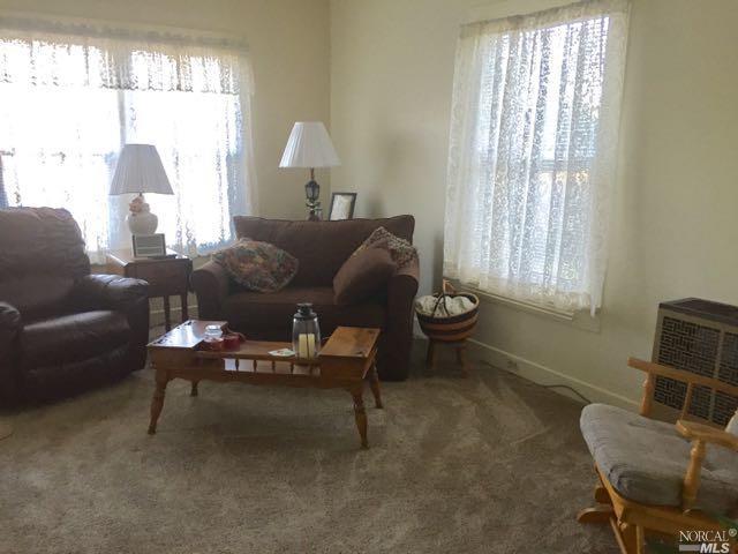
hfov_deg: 61.7
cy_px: 277
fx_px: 618
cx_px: 369
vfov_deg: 48.2
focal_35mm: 29
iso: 100
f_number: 2.2
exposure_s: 1/30
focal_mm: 4.15
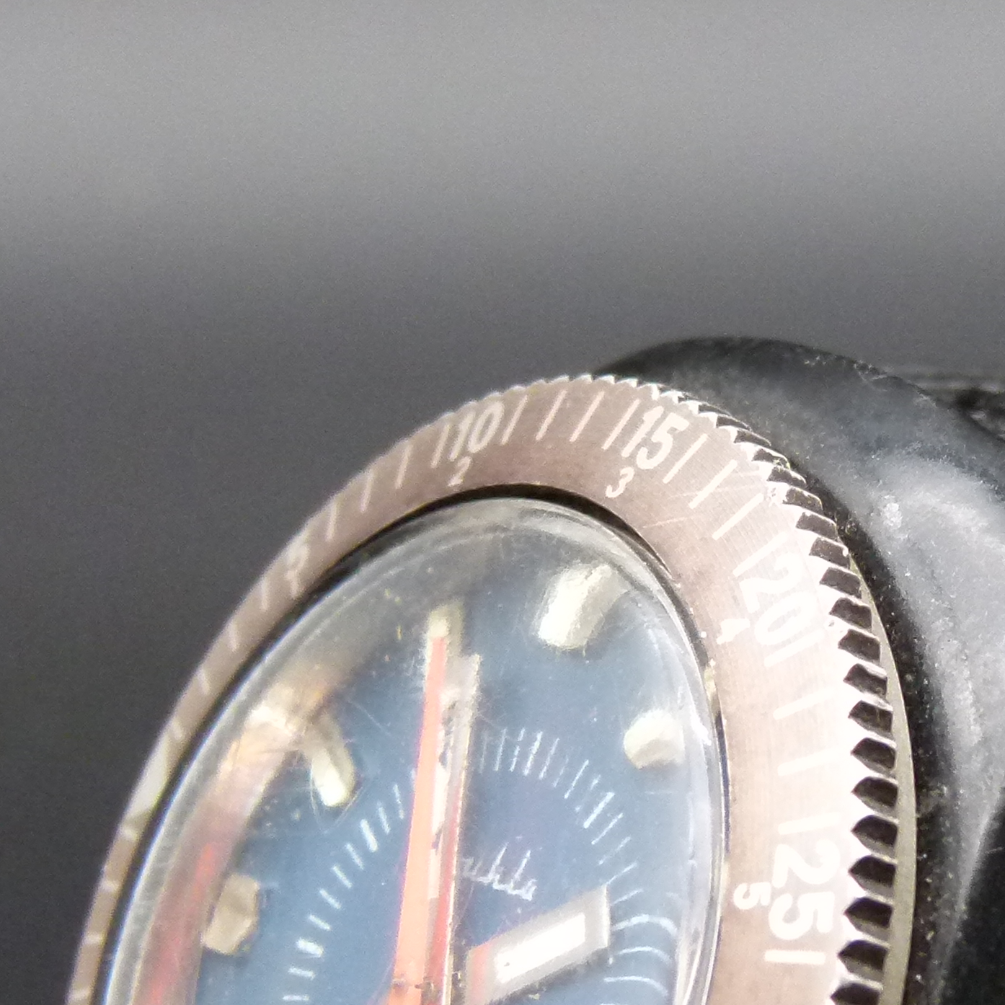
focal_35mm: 126
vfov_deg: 13.8
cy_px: 652
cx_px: 1058
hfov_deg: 13.6
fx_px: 4139
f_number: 3.2
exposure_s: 1/60
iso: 320
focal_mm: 8.3
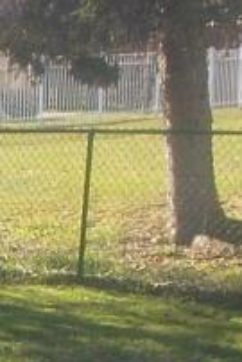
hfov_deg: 8.1
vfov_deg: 13.0
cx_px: -402
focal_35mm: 153
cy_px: 457
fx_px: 1540
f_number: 3.3
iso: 80
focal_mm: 4.1
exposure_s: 1/200
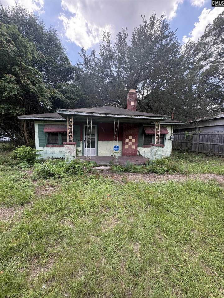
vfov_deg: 102.1
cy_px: 149
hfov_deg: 85.7
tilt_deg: -5.3
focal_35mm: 14
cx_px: 112
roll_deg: -1.0
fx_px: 121
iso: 50
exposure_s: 1/208
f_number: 2.2
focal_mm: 2.22
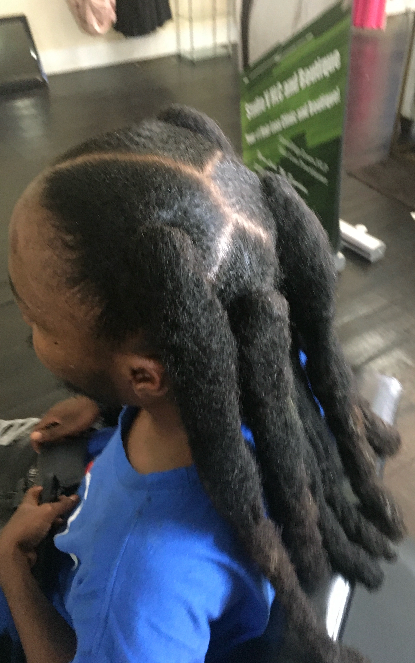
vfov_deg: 61.2
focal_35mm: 31
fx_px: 561
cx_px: 217
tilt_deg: -36.3
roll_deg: +0.8
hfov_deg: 40.6
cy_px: 332
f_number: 2.2
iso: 200
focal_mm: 4.15
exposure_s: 1/15
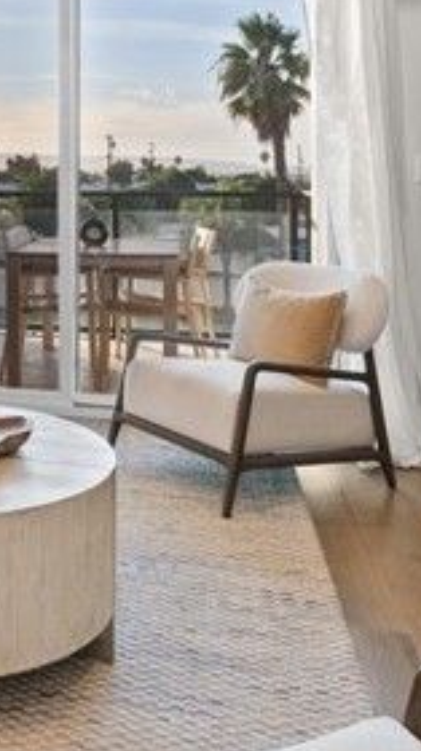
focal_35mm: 46
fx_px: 915
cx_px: -102
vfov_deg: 43.0
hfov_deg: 23.4
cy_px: 173
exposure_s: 1/5
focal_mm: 12
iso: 100
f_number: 5
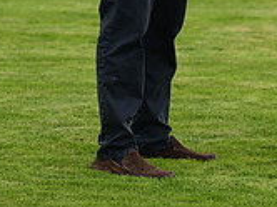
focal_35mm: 431
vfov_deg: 3.4
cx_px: 239
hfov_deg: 4.6
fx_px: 3444
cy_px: -167
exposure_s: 1/1000
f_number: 5
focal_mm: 165
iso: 500
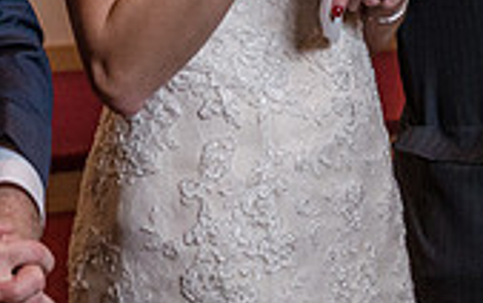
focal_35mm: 169
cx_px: 227
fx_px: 2227
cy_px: -158
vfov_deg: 7.6
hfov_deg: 12.4
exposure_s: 1/100
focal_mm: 45
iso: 2000
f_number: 4
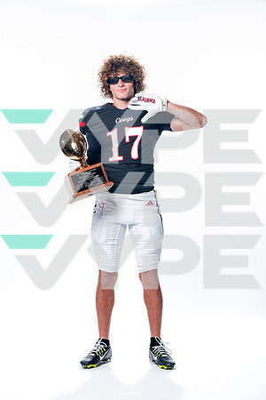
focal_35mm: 88
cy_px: 200
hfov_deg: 15.5
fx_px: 975
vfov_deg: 23.1
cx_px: 133
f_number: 5.6
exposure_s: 1/250
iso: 100
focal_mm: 88
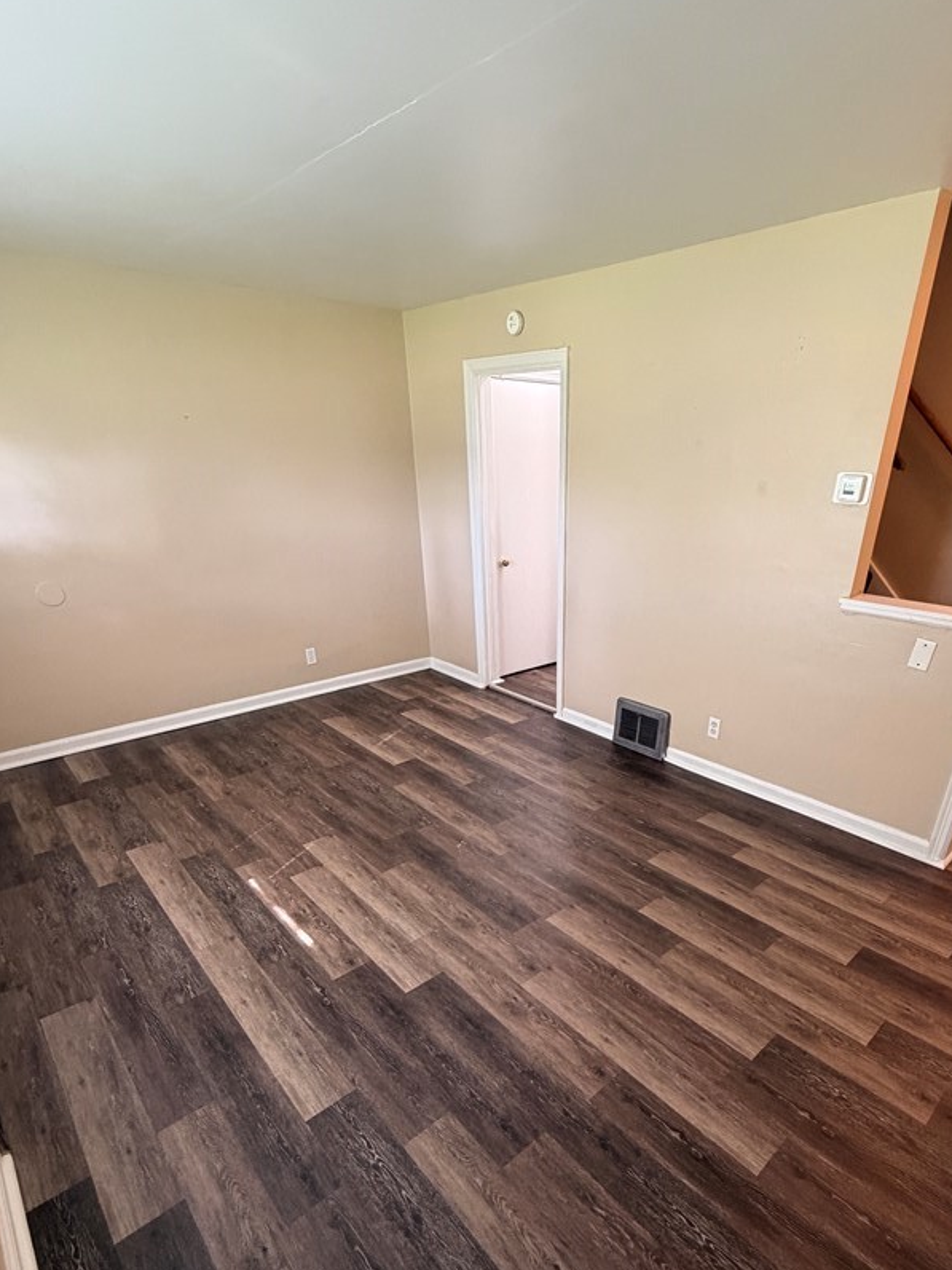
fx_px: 660
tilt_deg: -27.9
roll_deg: -1.0
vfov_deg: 86.0
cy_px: 795
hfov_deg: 71.1
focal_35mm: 18
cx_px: 557
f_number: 2.2
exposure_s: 1/60
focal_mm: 2.22
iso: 400
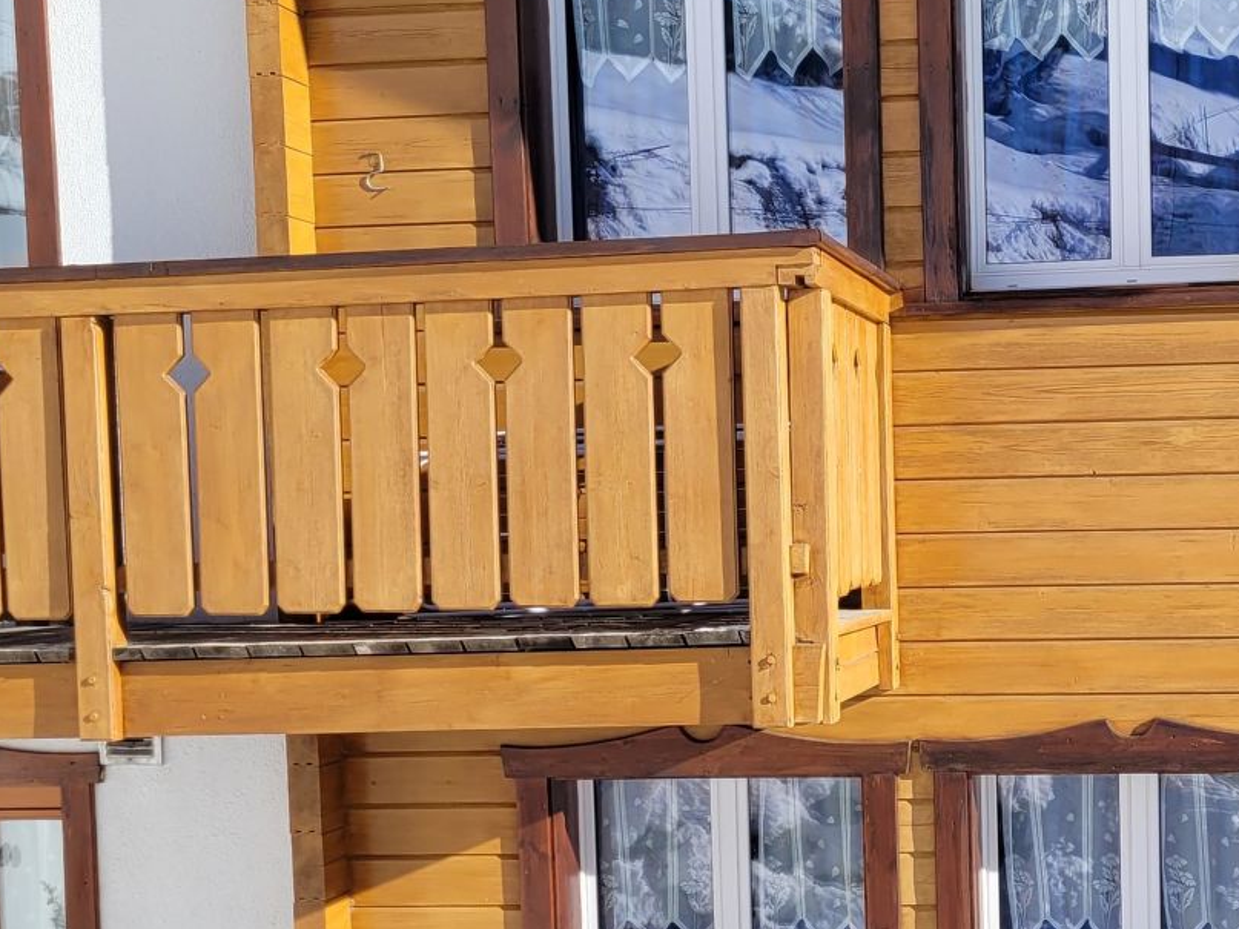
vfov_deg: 22.1
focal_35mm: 66
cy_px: 689
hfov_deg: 29.0
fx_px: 2362
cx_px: 918
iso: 40
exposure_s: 1/2026
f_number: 1.8
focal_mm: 5.4
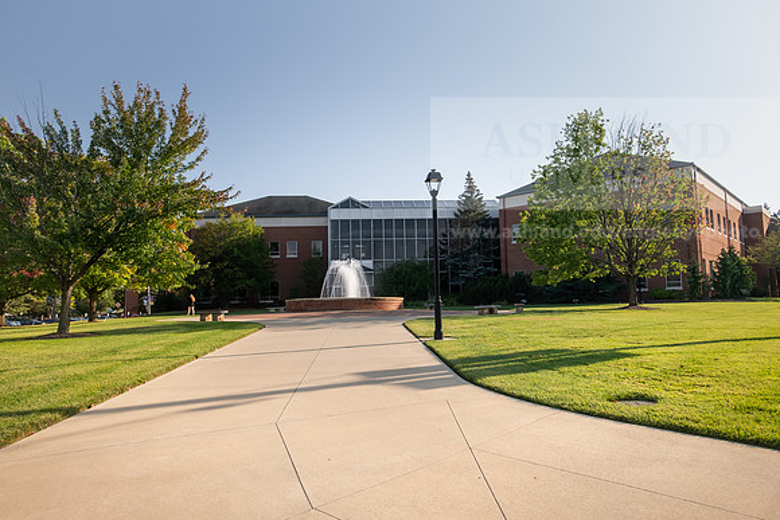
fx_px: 542
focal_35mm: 25
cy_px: 260
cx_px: 390
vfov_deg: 51.3
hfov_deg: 71.5
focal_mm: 25
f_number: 6.3
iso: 500
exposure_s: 1/320
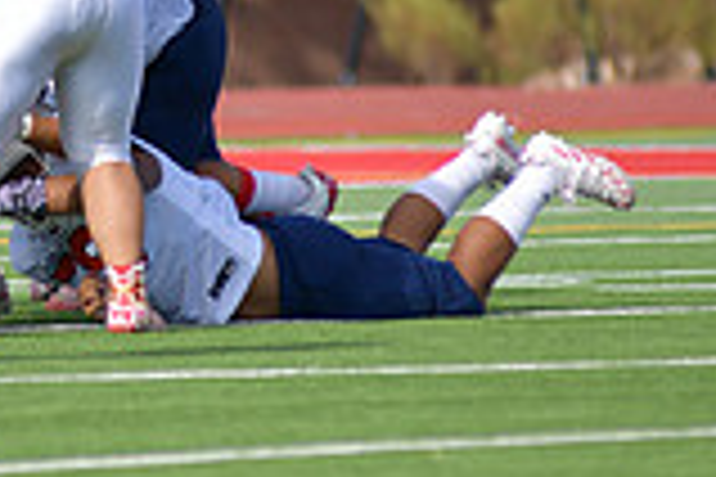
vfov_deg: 1.3
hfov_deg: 1.9
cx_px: -59
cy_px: 38
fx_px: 21697
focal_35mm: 1091
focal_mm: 300
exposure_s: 1/2000
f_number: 3.5
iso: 125
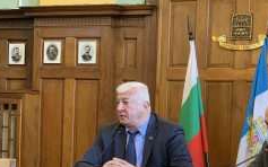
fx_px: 679
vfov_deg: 13.9
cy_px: 142
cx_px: 120
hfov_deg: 22.3
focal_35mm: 93
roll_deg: -1.4
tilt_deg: -1.3
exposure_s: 1/50
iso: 320
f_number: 2.4
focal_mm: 6
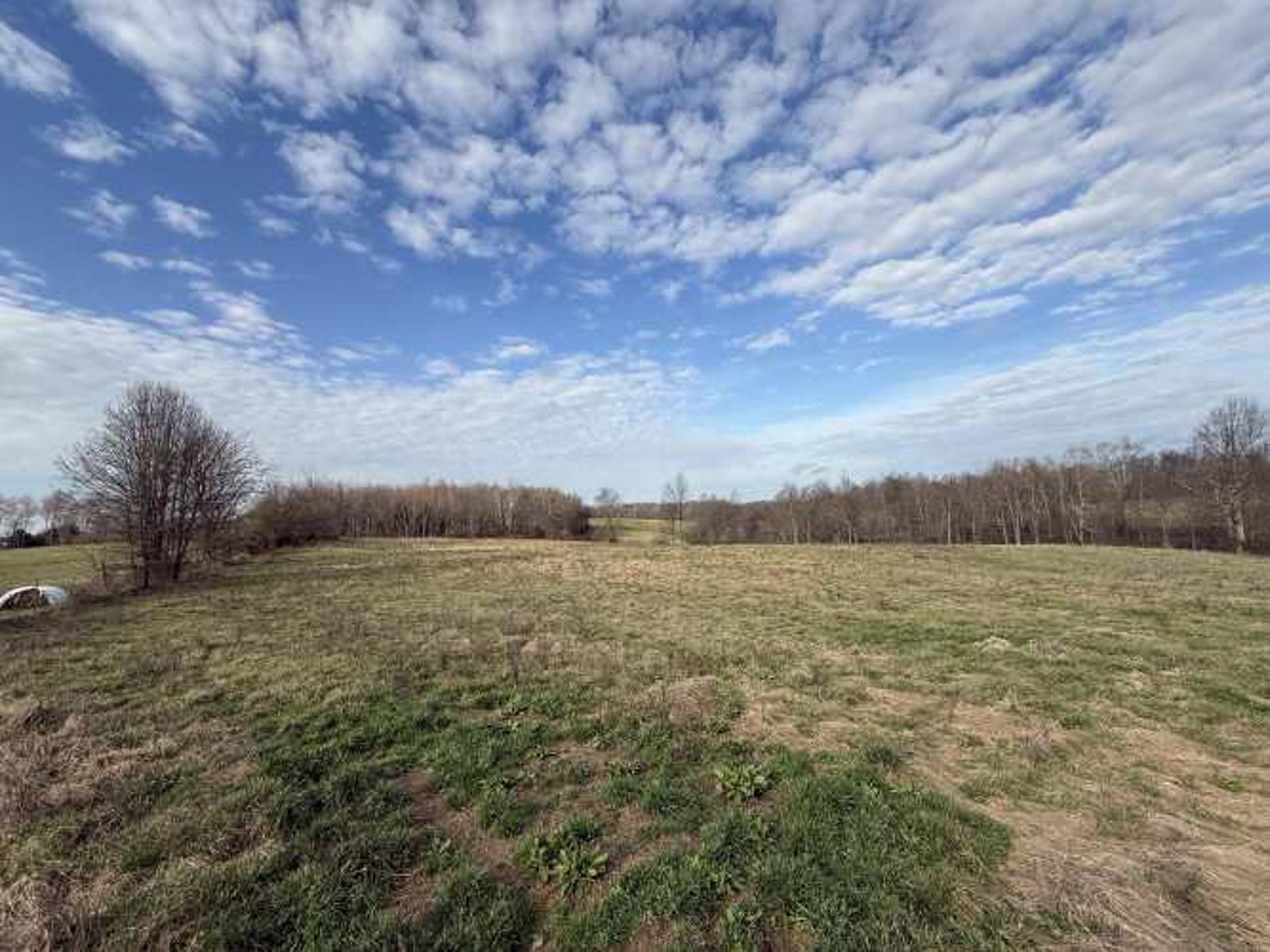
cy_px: 476
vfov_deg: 85.7
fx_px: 514
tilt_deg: +4.1
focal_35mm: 14
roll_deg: +2.4
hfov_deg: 102.1
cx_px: 635
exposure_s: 1/2024
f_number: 2.2
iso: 50
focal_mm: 2.22
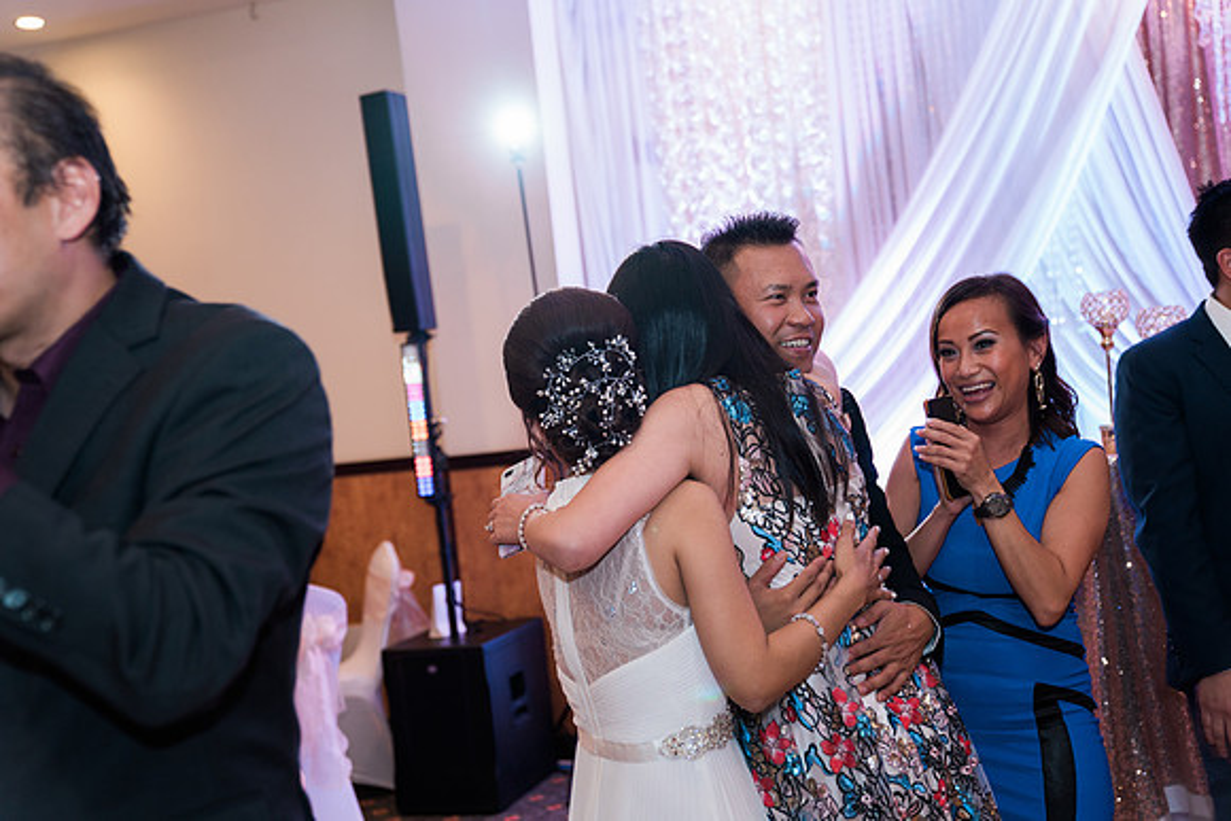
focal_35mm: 41
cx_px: 616
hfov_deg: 47.4
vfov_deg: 32.6
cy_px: 410
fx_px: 1402
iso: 1000
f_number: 2.8
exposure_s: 1/125
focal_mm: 41
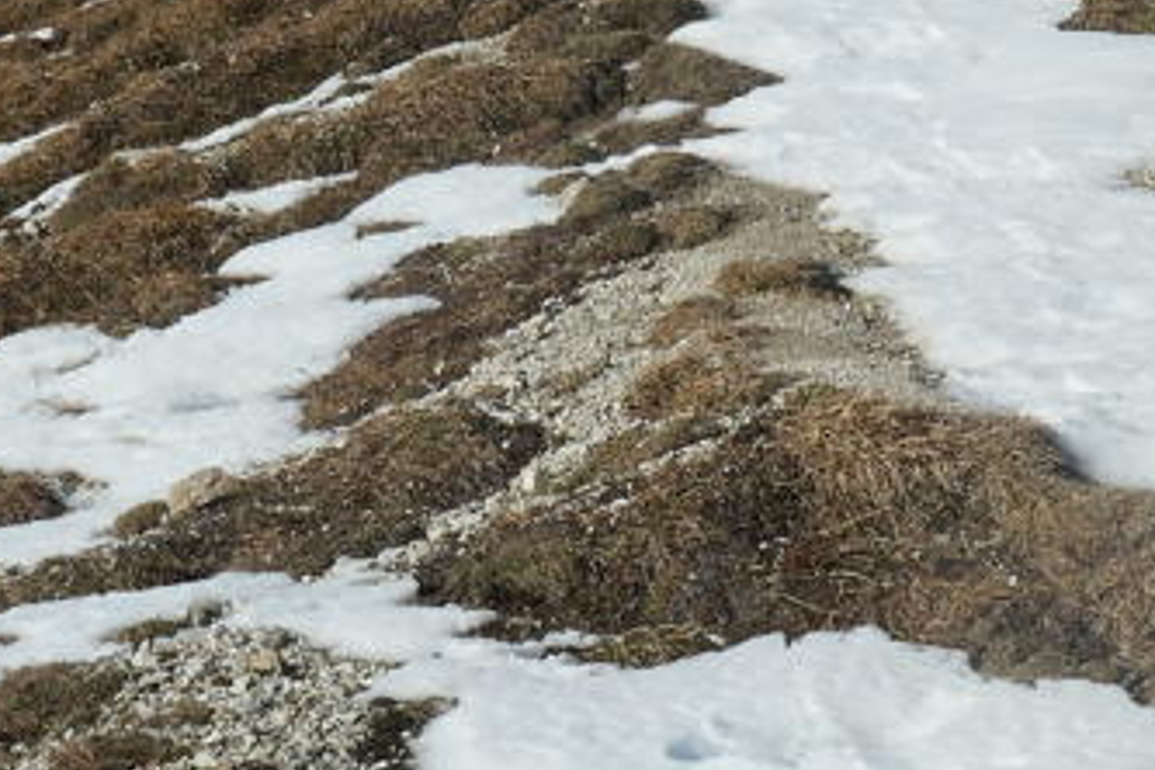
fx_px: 3465
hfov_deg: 18.9
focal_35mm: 108
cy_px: 156
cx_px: 666
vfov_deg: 12.6
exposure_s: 1/1000
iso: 200
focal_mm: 8.8
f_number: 8
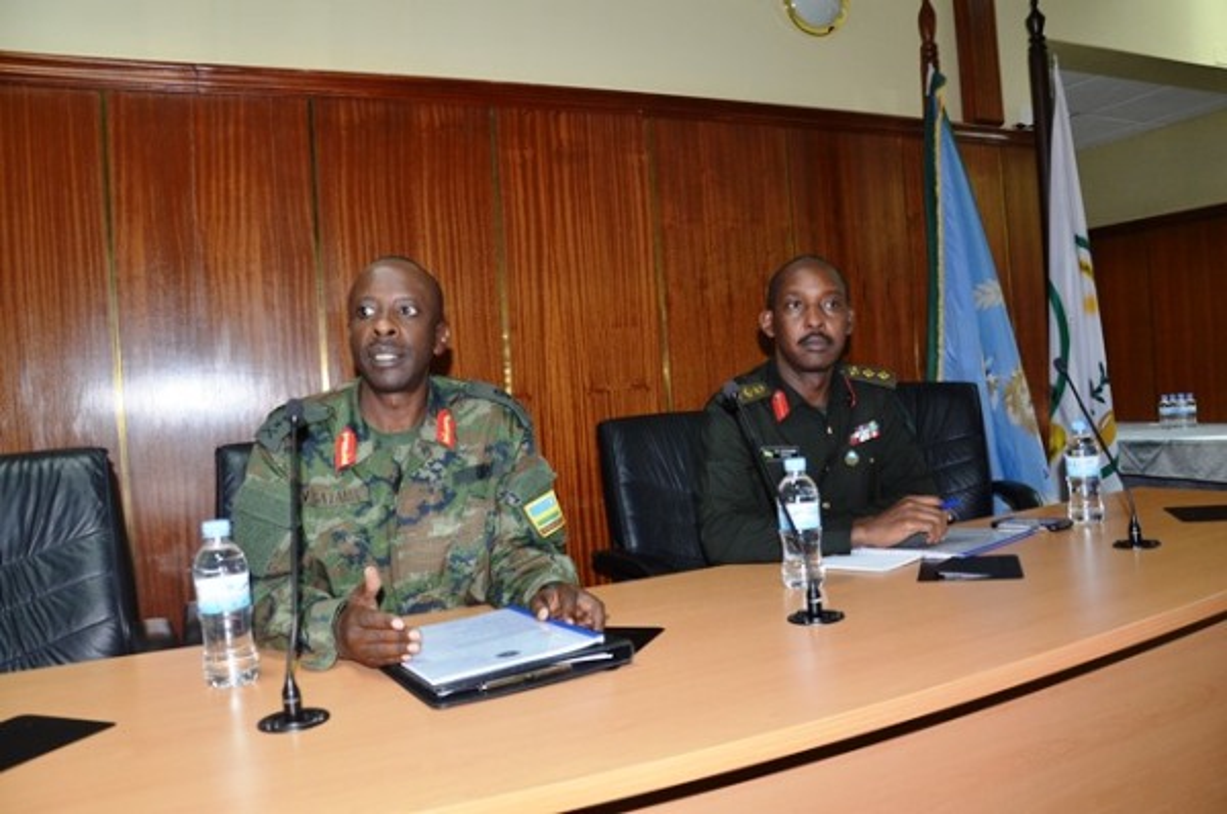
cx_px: 614
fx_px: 919
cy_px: 407
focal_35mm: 27
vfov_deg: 47.8
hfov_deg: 67.5
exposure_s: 1/60
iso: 800
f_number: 5
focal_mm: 18
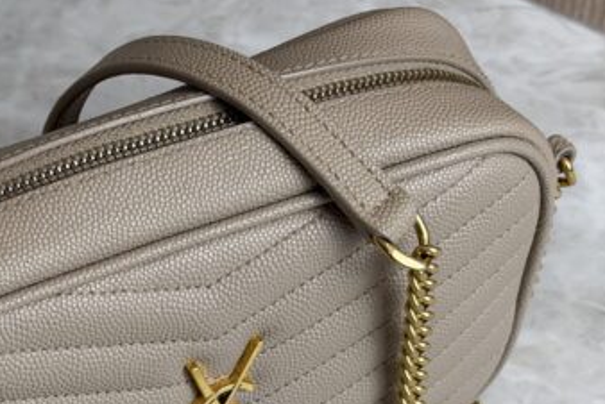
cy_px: 386
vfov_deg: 11.5
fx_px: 1985
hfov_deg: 17.2
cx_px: 124
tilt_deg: -50.6
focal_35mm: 118
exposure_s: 1/138
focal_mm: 6.76
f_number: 1.78
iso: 50
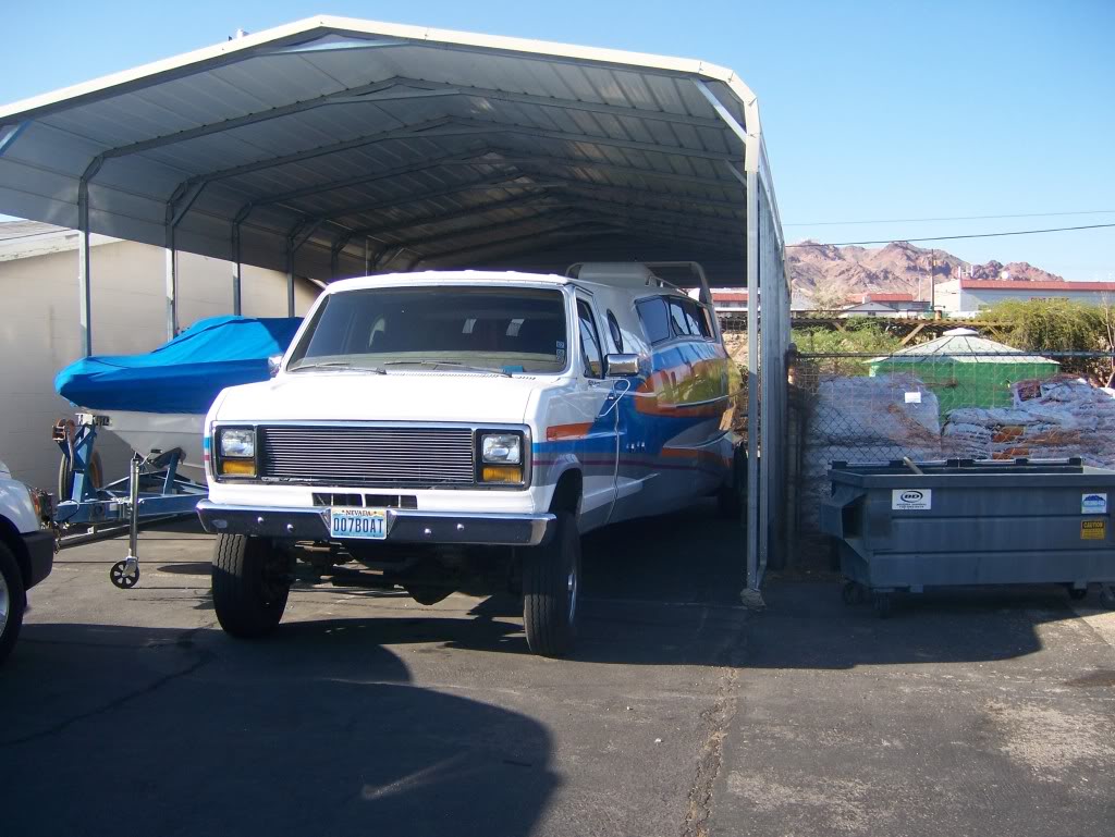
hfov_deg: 51.3
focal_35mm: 36
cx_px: 558
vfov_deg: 39.7
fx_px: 1160
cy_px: 418
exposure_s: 1/640
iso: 80
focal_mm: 6
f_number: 2.8
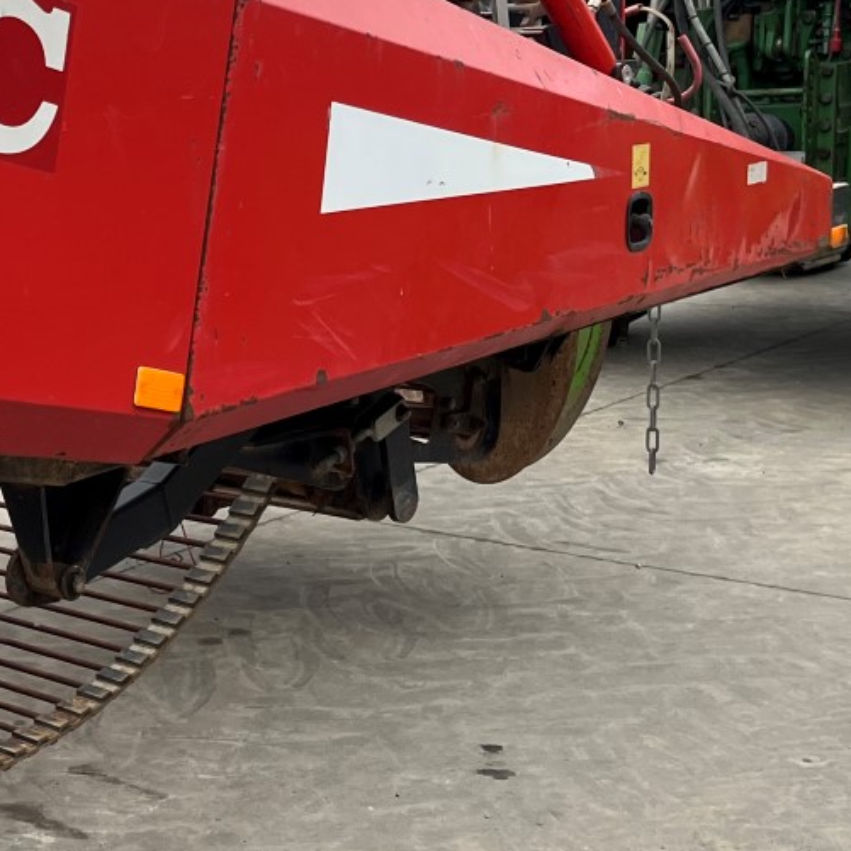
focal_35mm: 66
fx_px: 1836
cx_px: -63
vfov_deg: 26.1
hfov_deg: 24.5
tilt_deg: -8.3
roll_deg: +3.5
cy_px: 394
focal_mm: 5.1
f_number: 1.6
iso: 125
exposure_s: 1/120
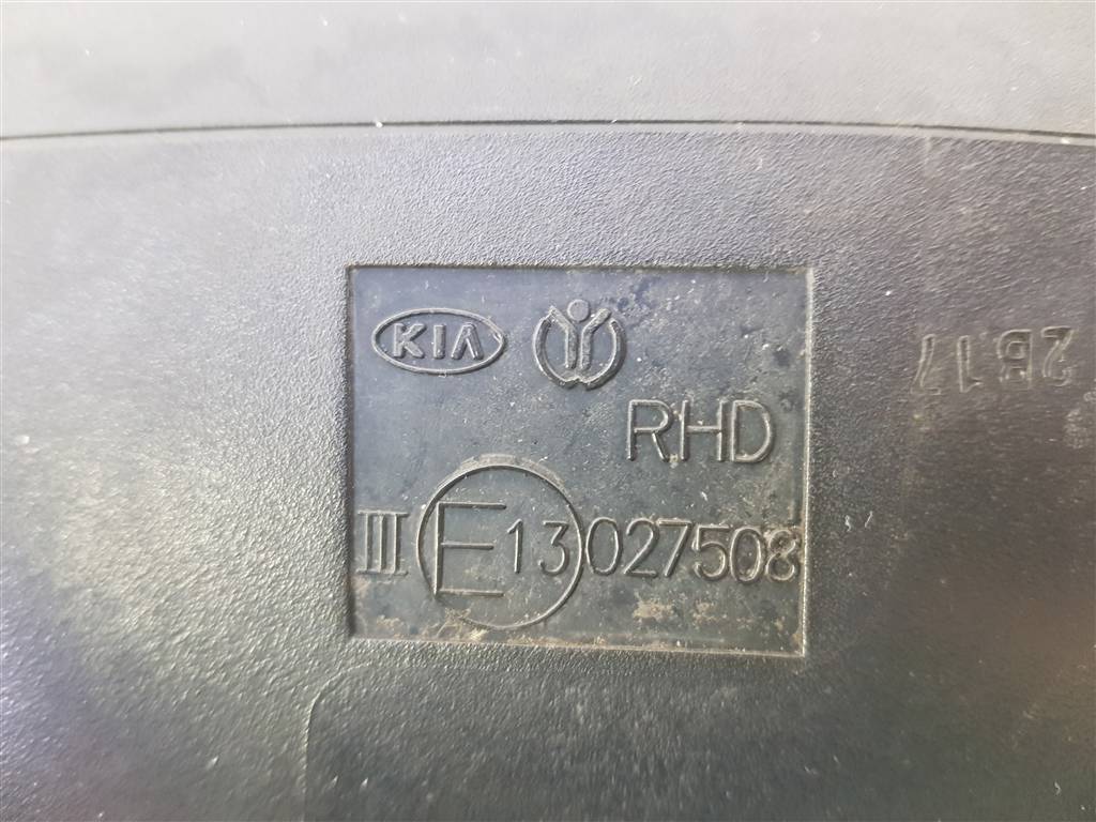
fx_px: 823
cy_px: 411
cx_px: 548
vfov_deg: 53.1
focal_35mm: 26
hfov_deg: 67.3
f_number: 1.7
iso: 200
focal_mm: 4.2
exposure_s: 1/20
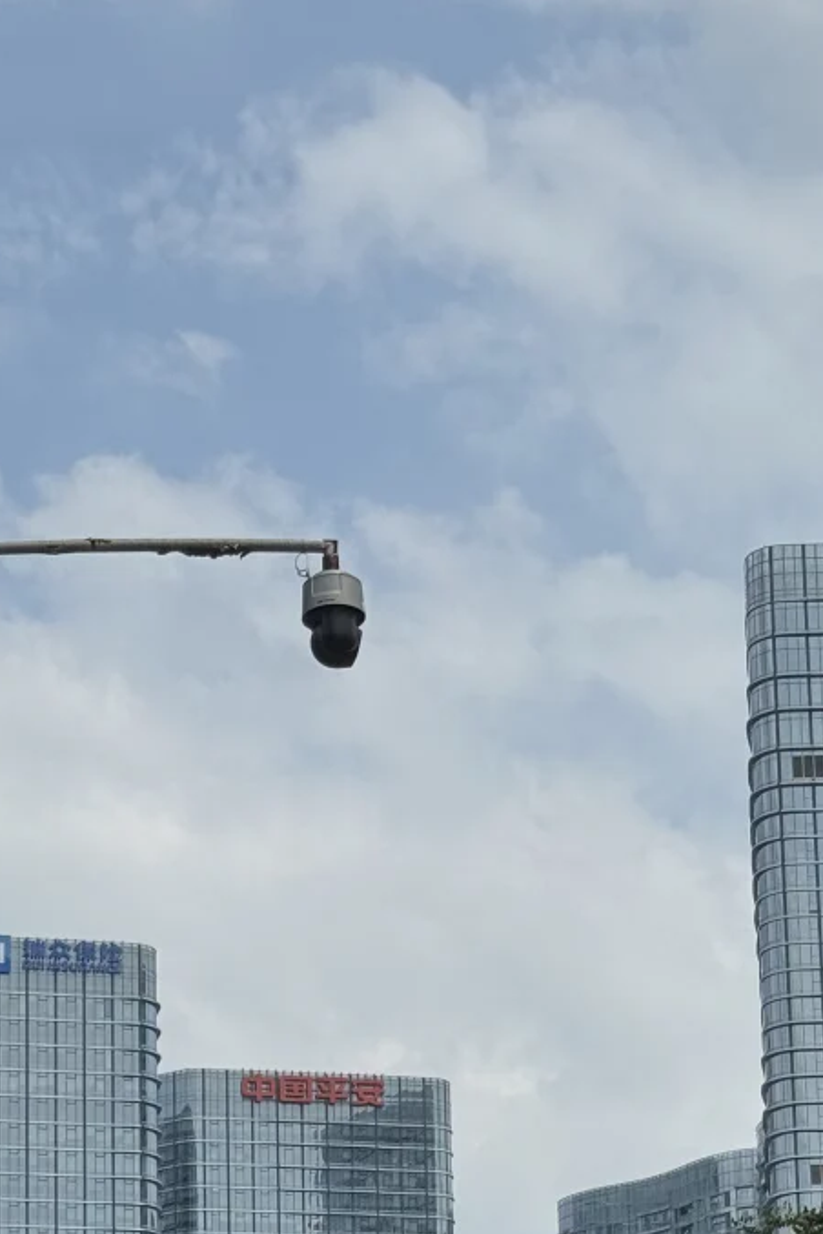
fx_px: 3635
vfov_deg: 18.6
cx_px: 359
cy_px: 1303
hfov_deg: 12.9
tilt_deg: +12.3
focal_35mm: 106
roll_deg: +2.1
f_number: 1.78
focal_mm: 6.76
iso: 64
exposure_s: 1/7937
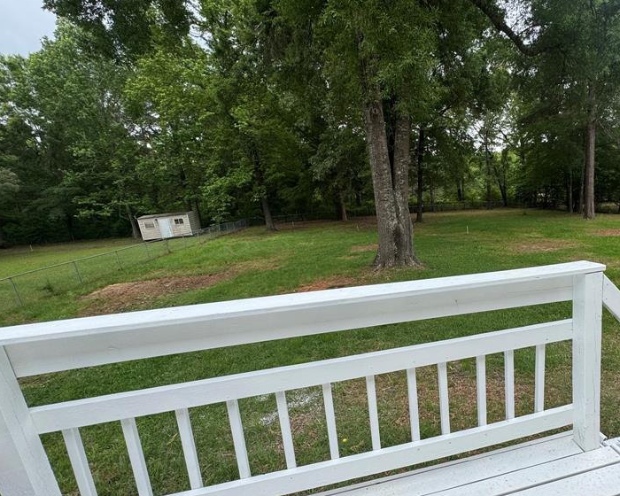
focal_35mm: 20
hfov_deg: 78.0
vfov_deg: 68.0
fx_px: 367
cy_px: 270
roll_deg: +4.1
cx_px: 408
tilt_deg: -11.9
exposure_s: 1/423
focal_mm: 2.22
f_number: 2.2
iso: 40
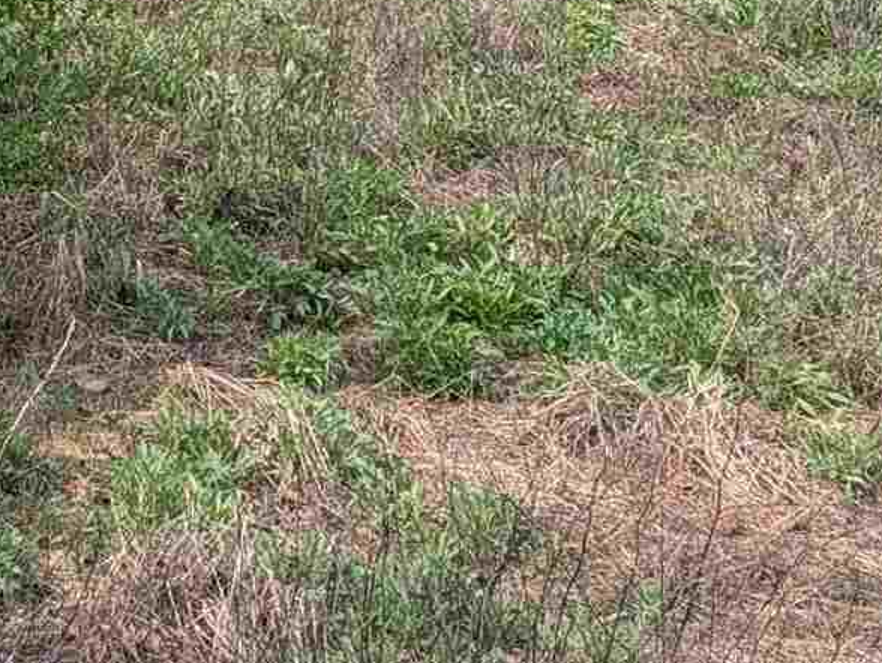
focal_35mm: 125
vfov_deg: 10.8
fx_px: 3188
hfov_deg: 14.0
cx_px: -714
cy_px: -694
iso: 21
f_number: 1.68
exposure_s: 1/589
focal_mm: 6.9
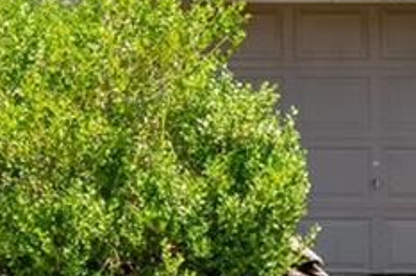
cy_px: -157
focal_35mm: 158
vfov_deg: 8.5
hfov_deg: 12.7
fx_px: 1824
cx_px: -98
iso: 400
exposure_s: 1/320
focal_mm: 18
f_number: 8
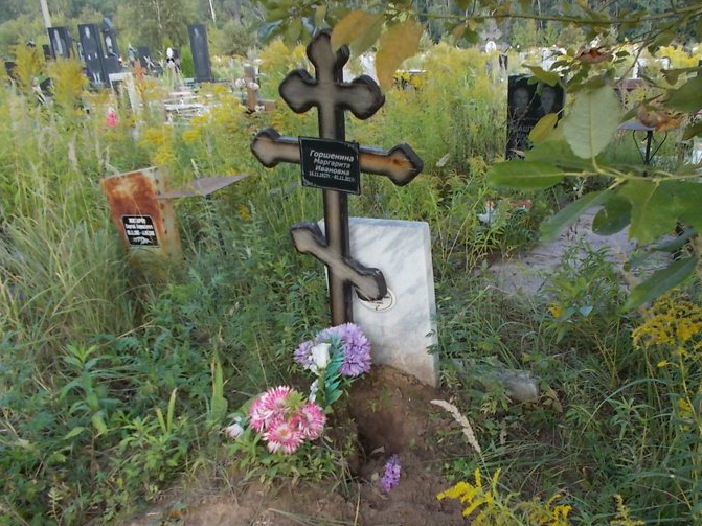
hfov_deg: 58.0
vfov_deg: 45.3
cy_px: 299
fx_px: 629
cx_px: 416
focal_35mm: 31
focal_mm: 4.6
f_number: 3.2
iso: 80
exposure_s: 1/100
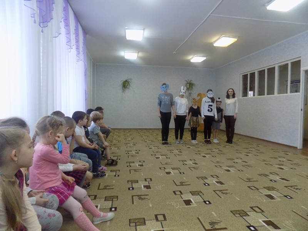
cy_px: 116
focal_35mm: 23
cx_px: 154
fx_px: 205
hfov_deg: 73.9
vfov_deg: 58.9
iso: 320
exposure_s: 1/30
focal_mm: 4
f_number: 3.1
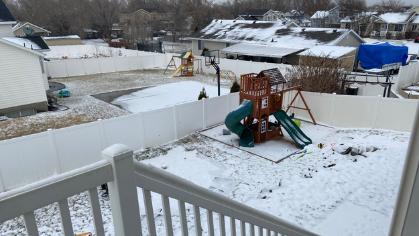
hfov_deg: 66.0
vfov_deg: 40.1
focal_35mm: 29
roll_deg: +0.1
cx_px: 211
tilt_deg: -22.4
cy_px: 133
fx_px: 322
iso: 32
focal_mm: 4.25
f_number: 1.8
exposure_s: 1/1125
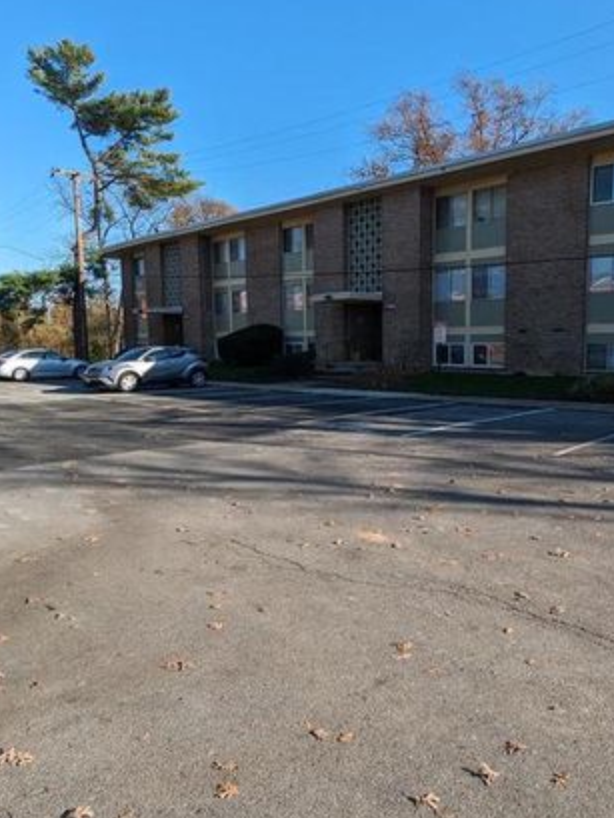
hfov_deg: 52.5
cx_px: 386
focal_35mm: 26
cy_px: 414
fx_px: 615
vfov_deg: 67.3
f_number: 2.2
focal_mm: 2.35
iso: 47
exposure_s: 1/850
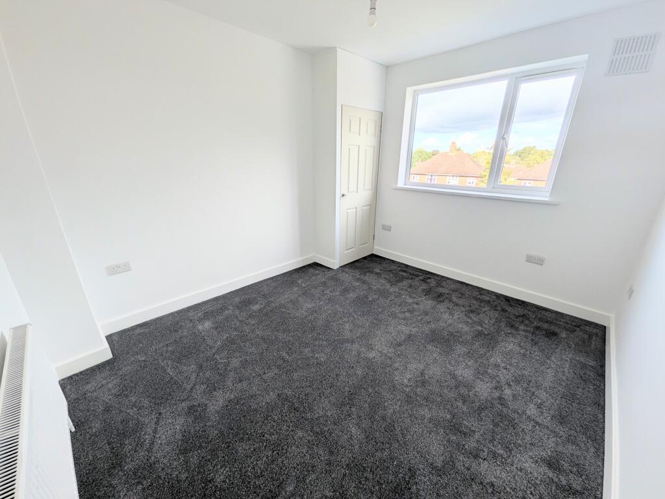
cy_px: 250
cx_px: 332
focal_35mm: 14
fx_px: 269
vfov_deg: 85.7
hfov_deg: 102.1
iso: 47
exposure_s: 1/617
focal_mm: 1.85
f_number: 2.2
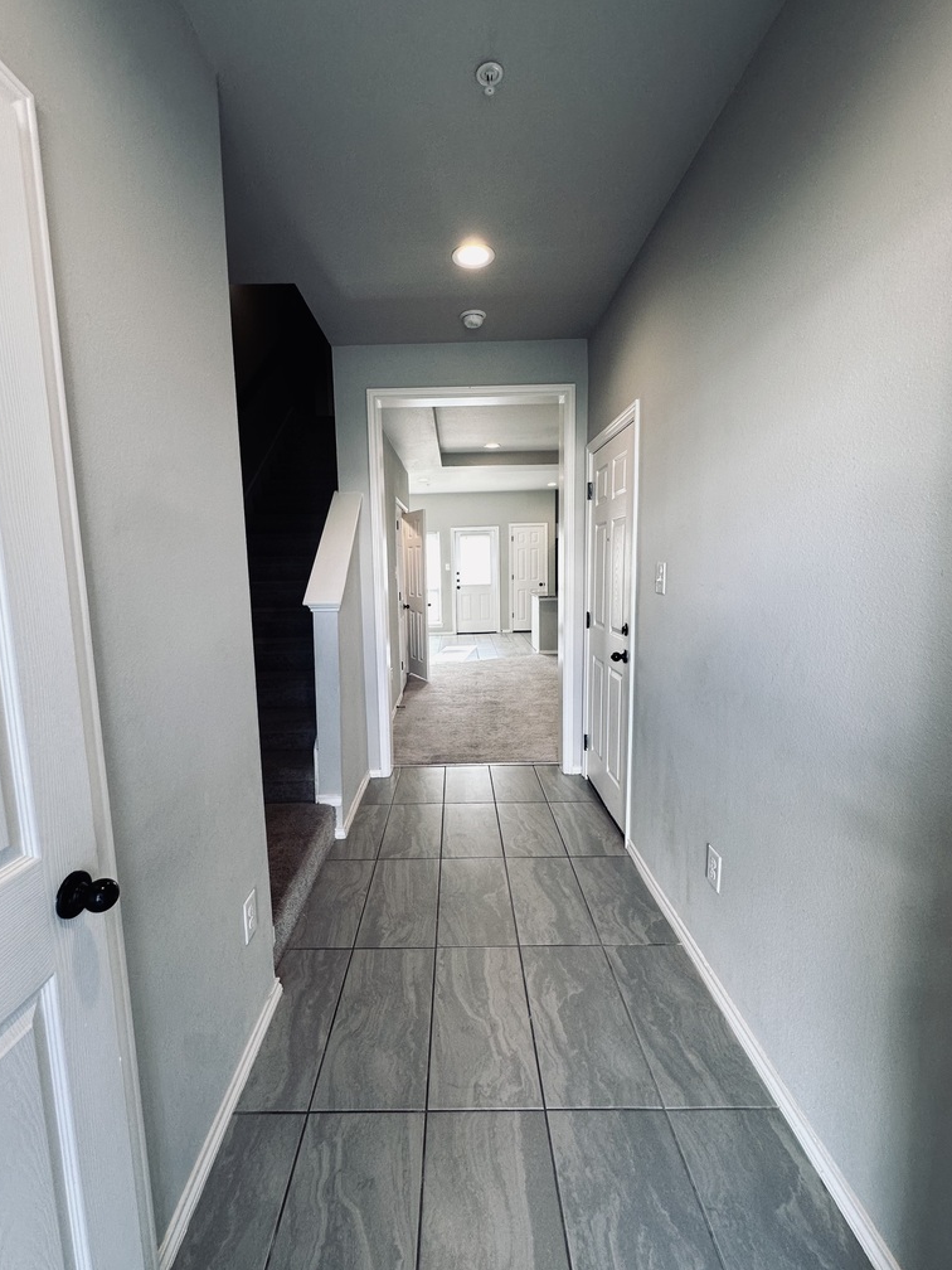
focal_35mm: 15
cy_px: 630
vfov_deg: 98.2
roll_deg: +0.7
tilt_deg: -7.1
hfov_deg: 81.7
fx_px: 550
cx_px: 453
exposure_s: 1/120
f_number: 2.2
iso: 125
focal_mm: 2.22
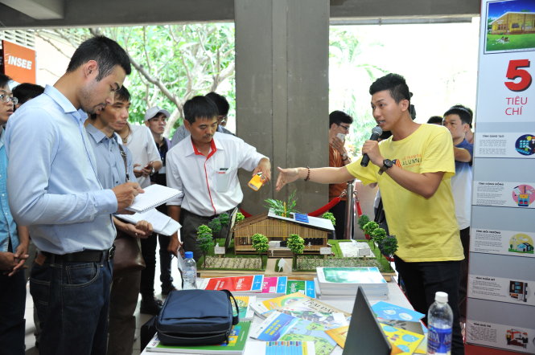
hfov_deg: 62.0
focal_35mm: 30
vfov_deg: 43.5
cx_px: 268
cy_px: 178
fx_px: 445
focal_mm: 30
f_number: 4
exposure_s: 1/60
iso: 1250
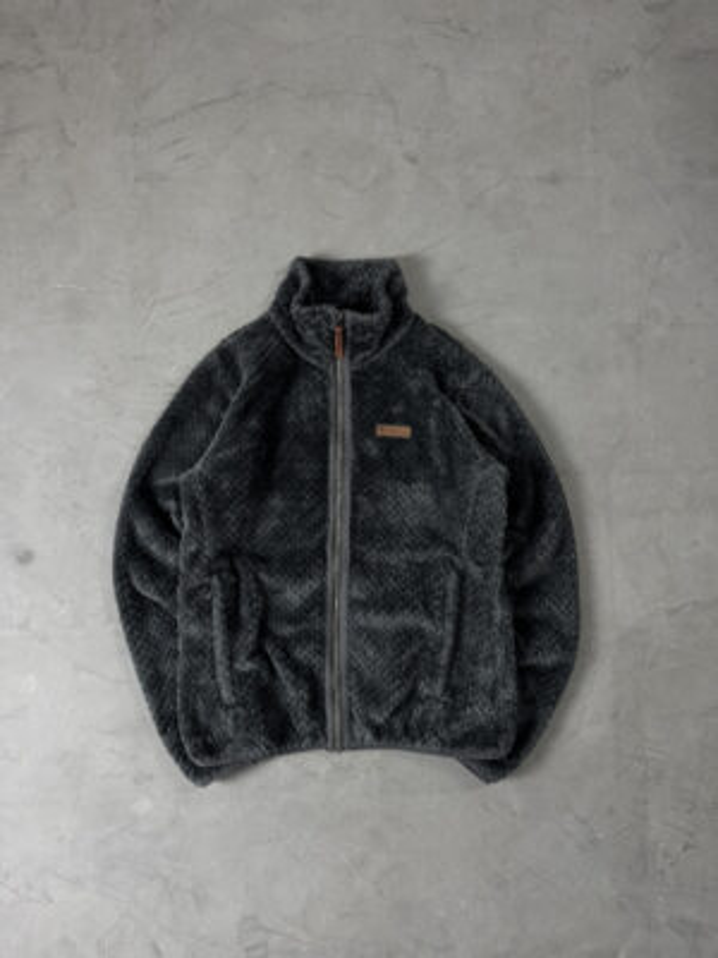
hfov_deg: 56.8
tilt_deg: -83.8
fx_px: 664
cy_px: 479
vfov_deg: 71.6
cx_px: 359
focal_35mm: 24
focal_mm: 6.76
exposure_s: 1/60
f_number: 1.78
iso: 160
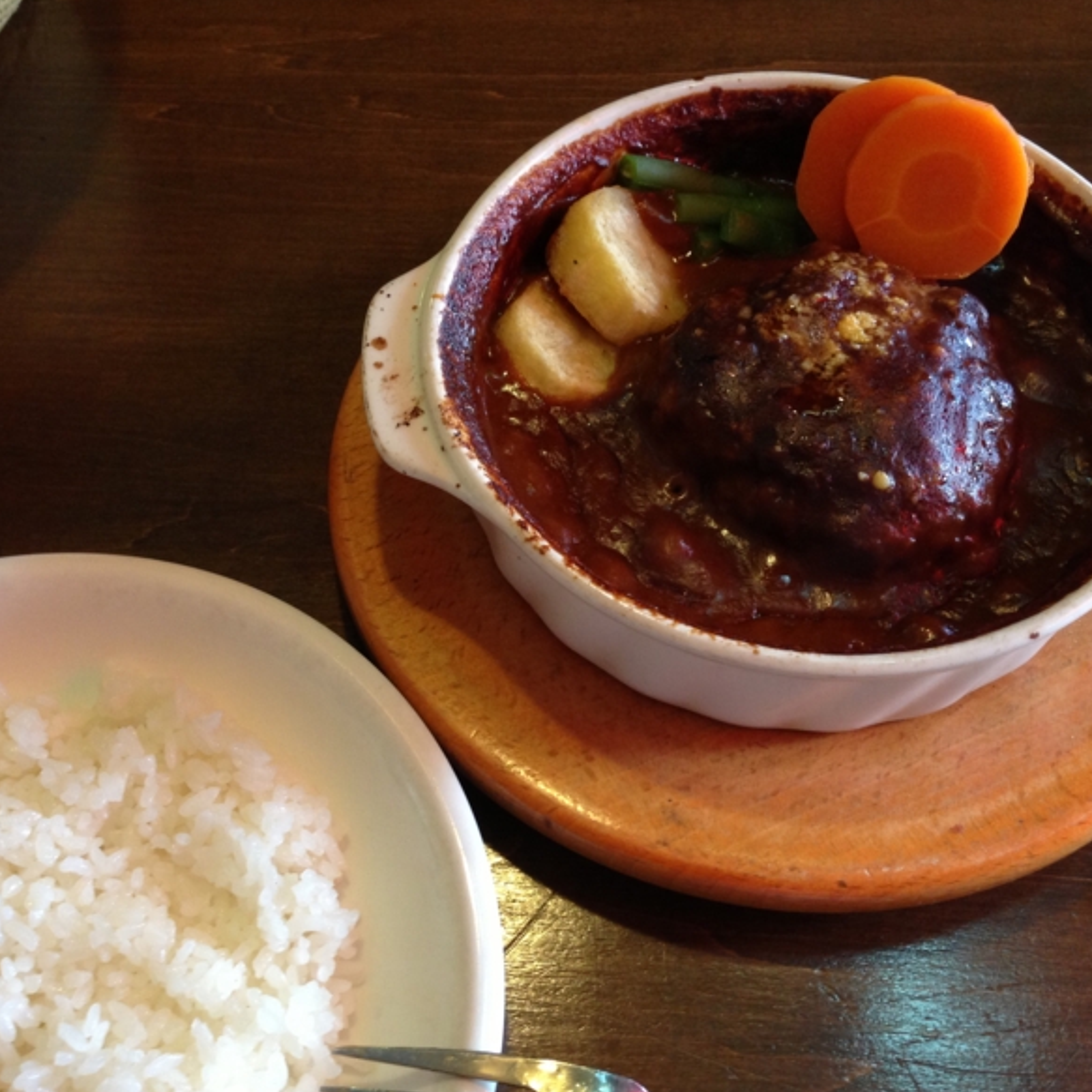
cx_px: 543
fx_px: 1428
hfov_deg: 41.9
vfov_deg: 41.9
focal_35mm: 40
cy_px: 553
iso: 125
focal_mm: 4.13
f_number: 2.4
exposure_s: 1/20
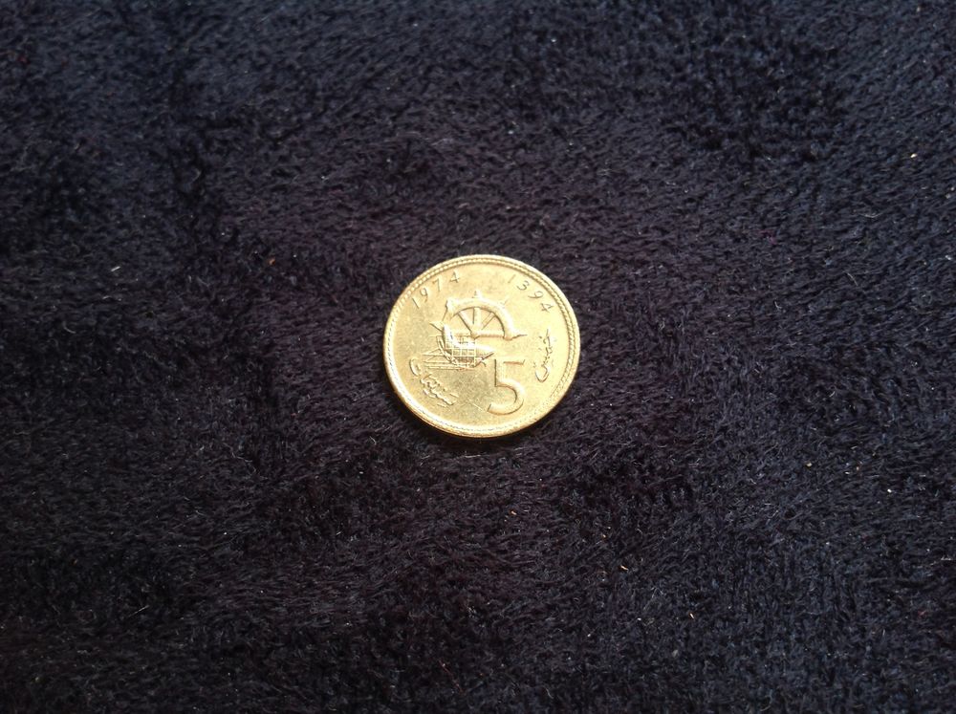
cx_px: 478
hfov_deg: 52.7
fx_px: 965
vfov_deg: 40.6
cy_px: 357
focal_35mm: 35
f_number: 2.4
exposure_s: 1/30
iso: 50
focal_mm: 4.28
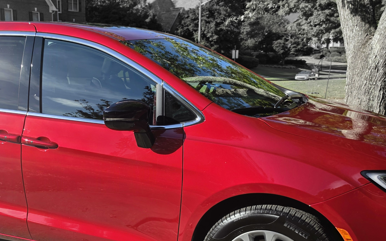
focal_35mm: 45
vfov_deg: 28.0
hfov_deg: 43.6
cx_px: 124
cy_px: 193
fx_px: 473
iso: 64
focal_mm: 6.5
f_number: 1.4
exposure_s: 1/4538
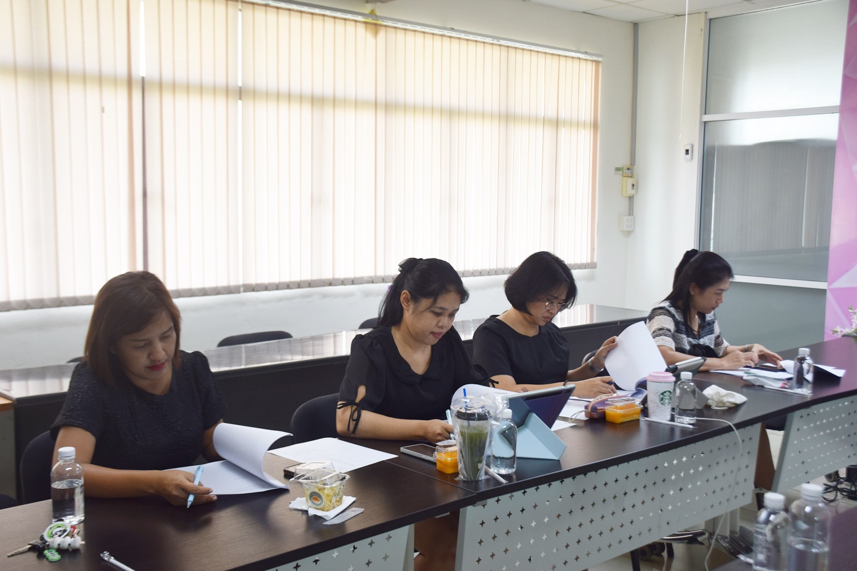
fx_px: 928
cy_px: 286
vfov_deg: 34.2
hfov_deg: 49.6
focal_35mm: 39
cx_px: 428
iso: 400
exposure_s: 1/80
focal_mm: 26
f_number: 4.5
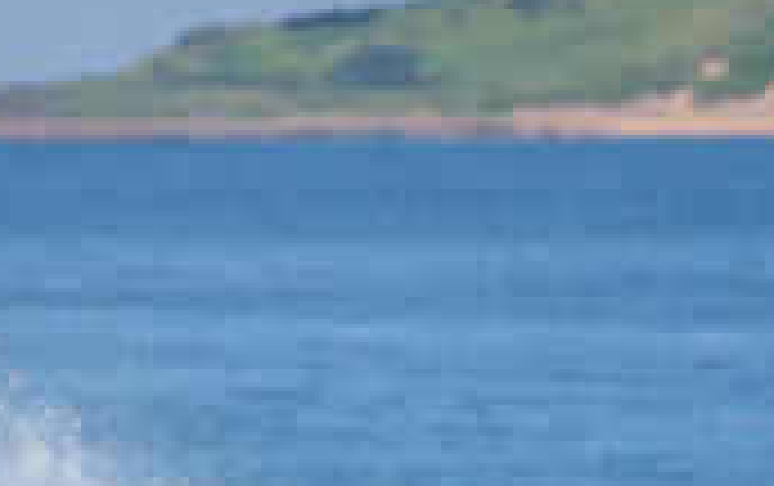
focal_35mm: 1717
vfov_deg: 0.8
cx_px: 54
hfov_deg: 1.2
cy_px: 592
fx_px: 36266
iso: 160
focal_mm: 500
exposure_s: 1/2000
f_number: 5.6
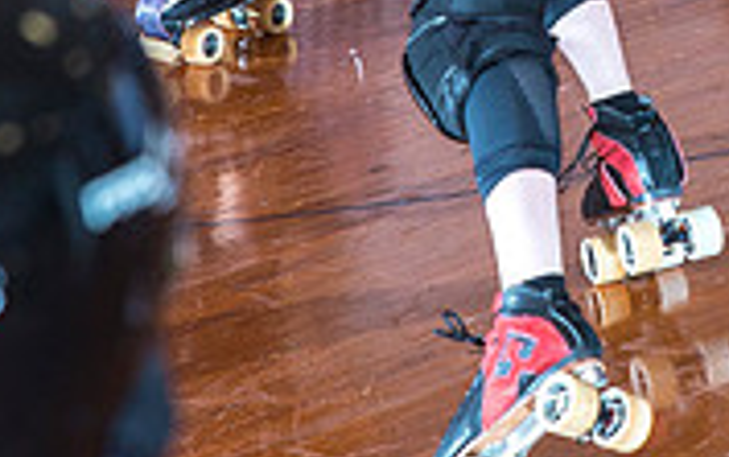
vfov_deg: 6.3
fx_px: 4117
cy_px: -249
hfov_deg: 10.0
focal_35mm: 207
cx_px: 836
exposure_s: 1/160
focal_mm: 62
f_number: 5.6
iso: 800
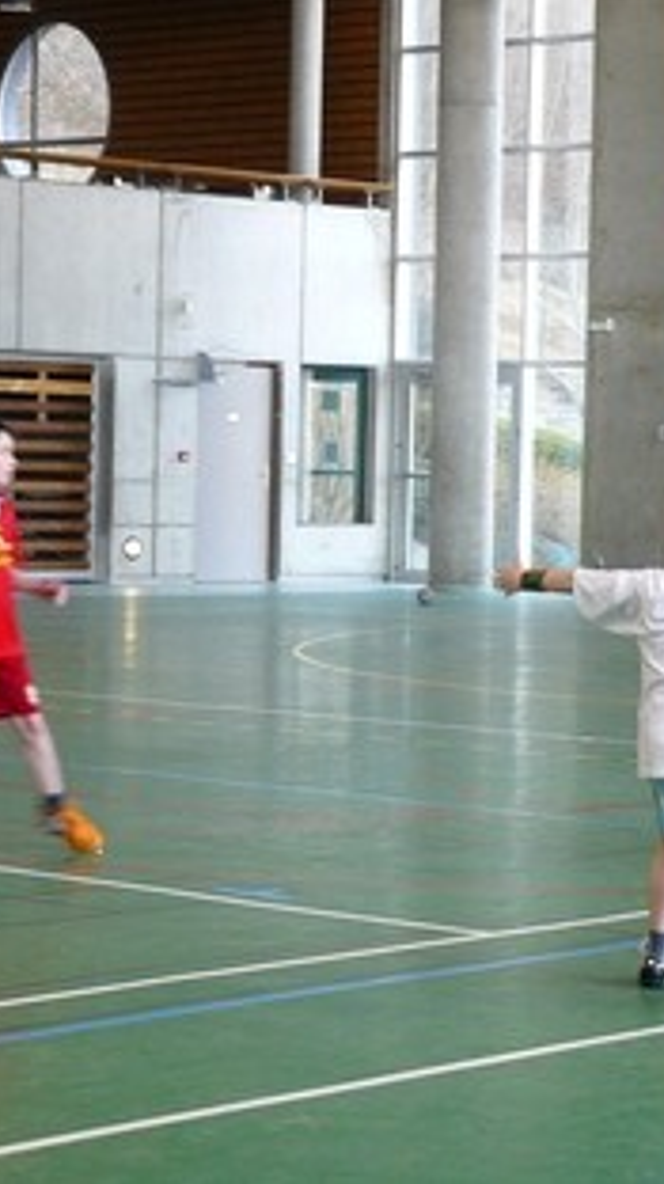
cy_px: 590
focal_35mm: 116
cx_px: 645
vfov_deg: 18.5
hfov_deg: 10.4
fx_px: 3639
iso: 160
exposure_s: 1/30
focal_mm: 13.1
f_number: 3.2
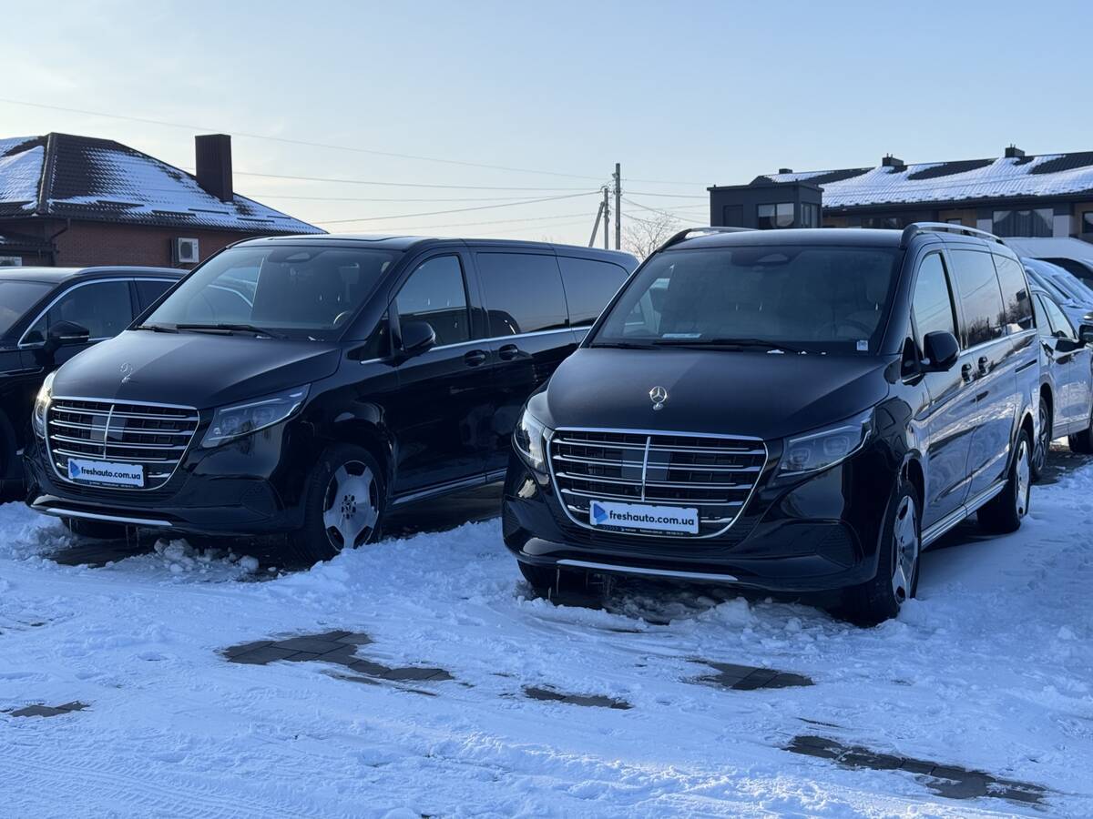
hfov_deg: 39.7
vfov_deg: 30.3
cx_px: 546
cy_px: 410
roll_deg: +0.0
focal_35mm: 48
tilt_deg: -3.3
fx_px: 1516
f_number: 1.78
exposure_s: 1/2110
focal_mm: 6.76
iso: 64
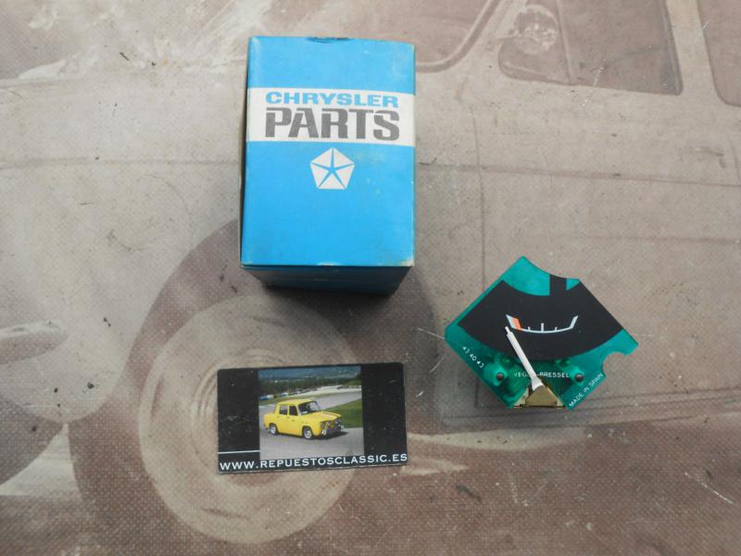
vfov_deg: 53.1
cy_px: 278
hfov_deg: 67.3
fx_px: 557
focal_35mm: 26
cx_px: 370
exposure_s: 1/30
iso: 125
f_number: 3.5
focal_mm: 4.6
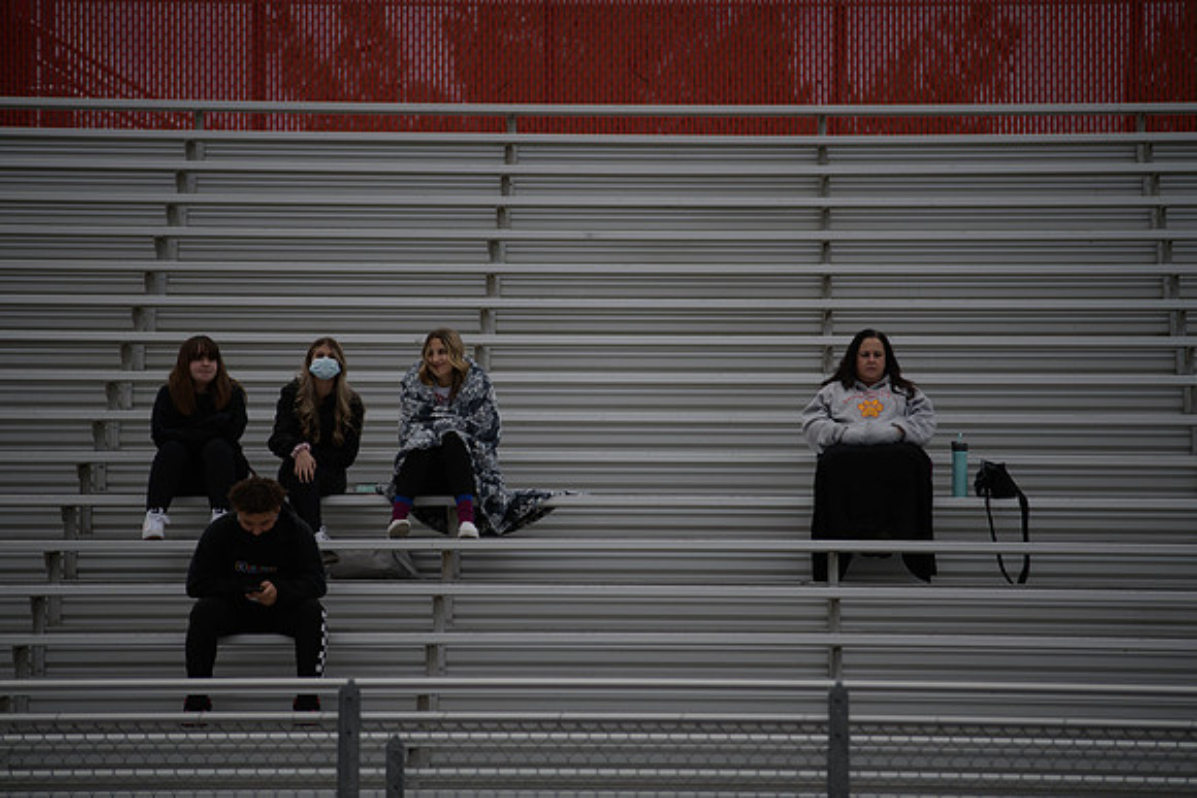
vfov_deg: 6.9
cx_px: 598
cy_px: 399
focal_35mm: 200
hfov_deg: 10.3
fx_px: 6651
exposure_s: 1/200
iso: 64
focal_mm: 200
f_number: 2.8
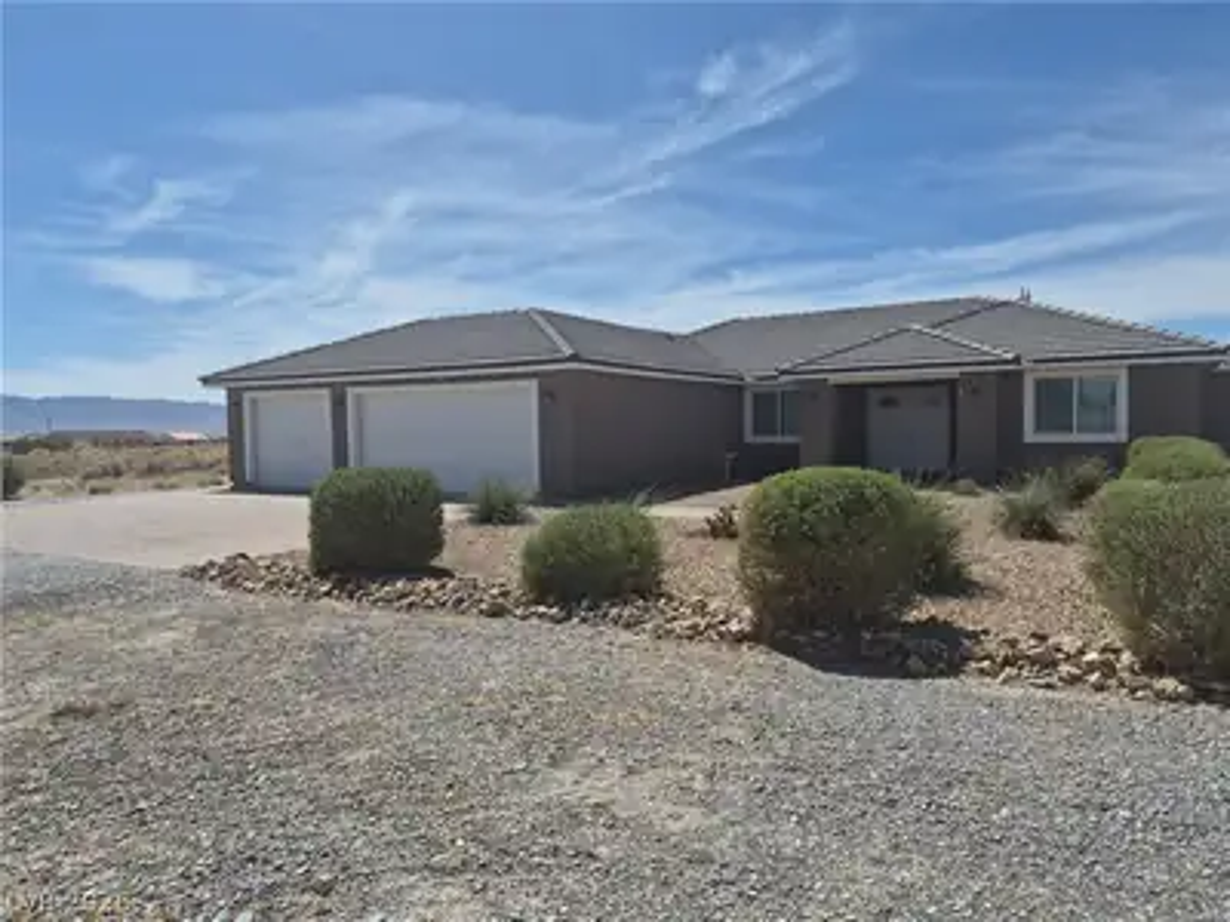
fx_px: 817
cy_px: 461
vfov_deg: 58.9
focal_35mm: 23
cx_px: 615
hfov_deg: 73.9
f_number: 1.8
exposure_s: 1/7696
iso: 64
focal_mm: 5.4
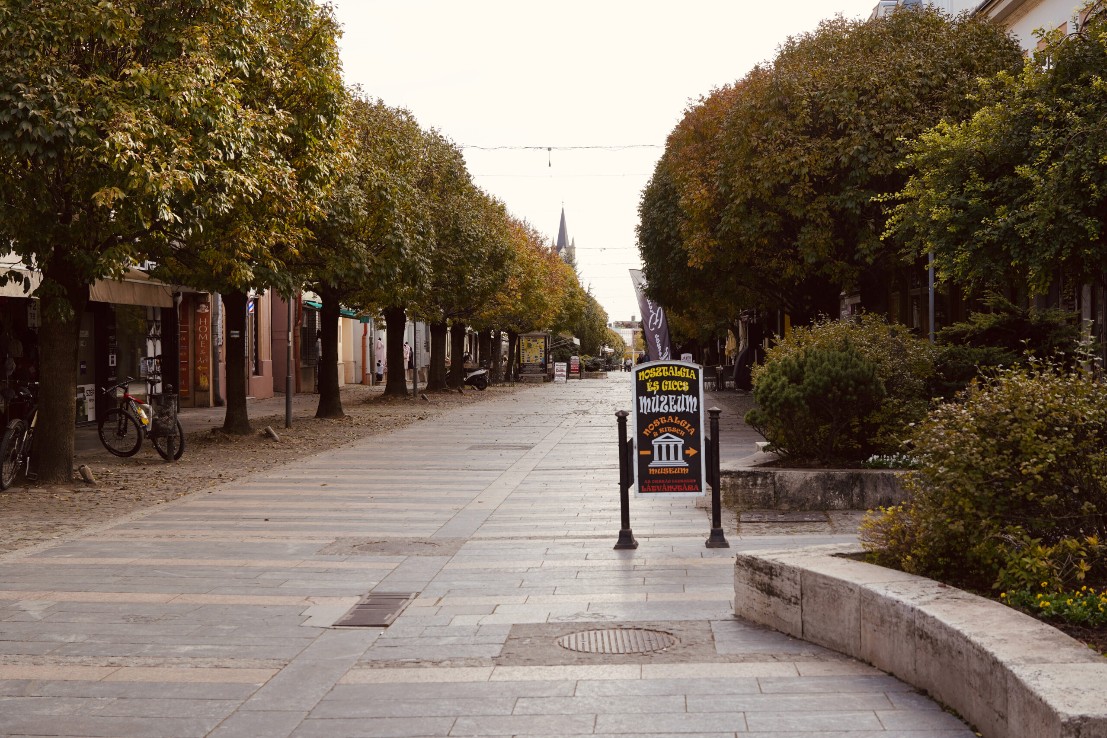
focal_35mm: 45
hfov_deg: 43.6
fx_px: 1384
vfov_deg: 29.9
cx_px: 554
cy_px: 369
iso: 100
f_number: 4.5
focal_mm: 30
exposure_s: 1/200
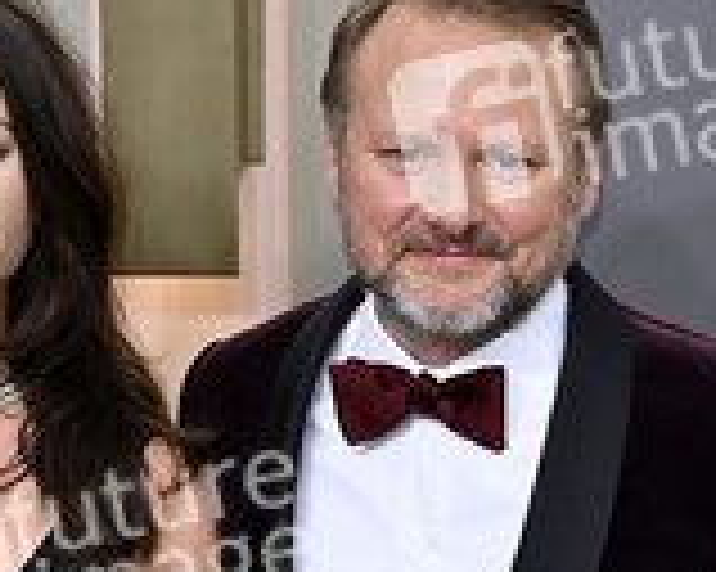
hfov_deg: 8.0
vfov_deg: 6.3
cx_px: 212
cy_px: 784
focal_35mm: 243
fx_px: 5146
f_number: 8
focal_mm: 103
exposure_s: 1/200
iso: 320
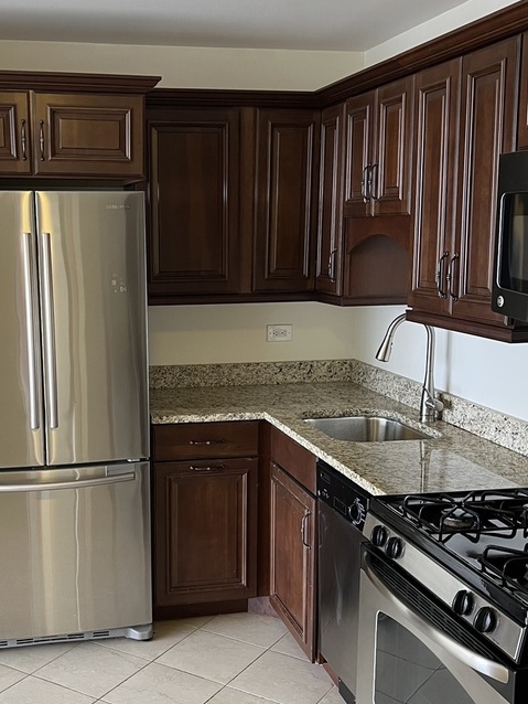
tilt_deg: -9.9
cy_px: 387
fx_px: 894
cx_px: 182
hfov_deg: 32.7
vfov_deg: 42.9
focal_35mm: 44
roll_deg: +0.4
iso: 125
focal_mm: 5.7
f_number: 1.5
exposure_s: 1/60
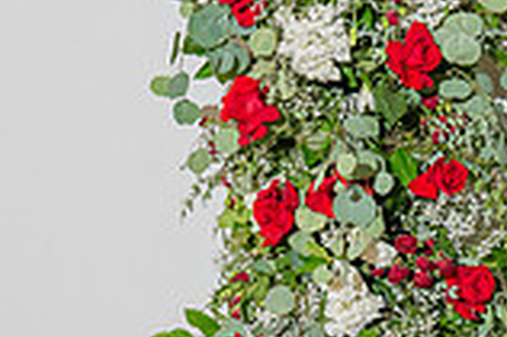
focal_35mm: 170
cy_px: 247
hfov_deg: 11.5
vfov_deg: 8.0
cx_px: 825
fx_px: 2392
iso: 800
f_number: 4
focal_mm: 30.5
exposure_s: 1/200
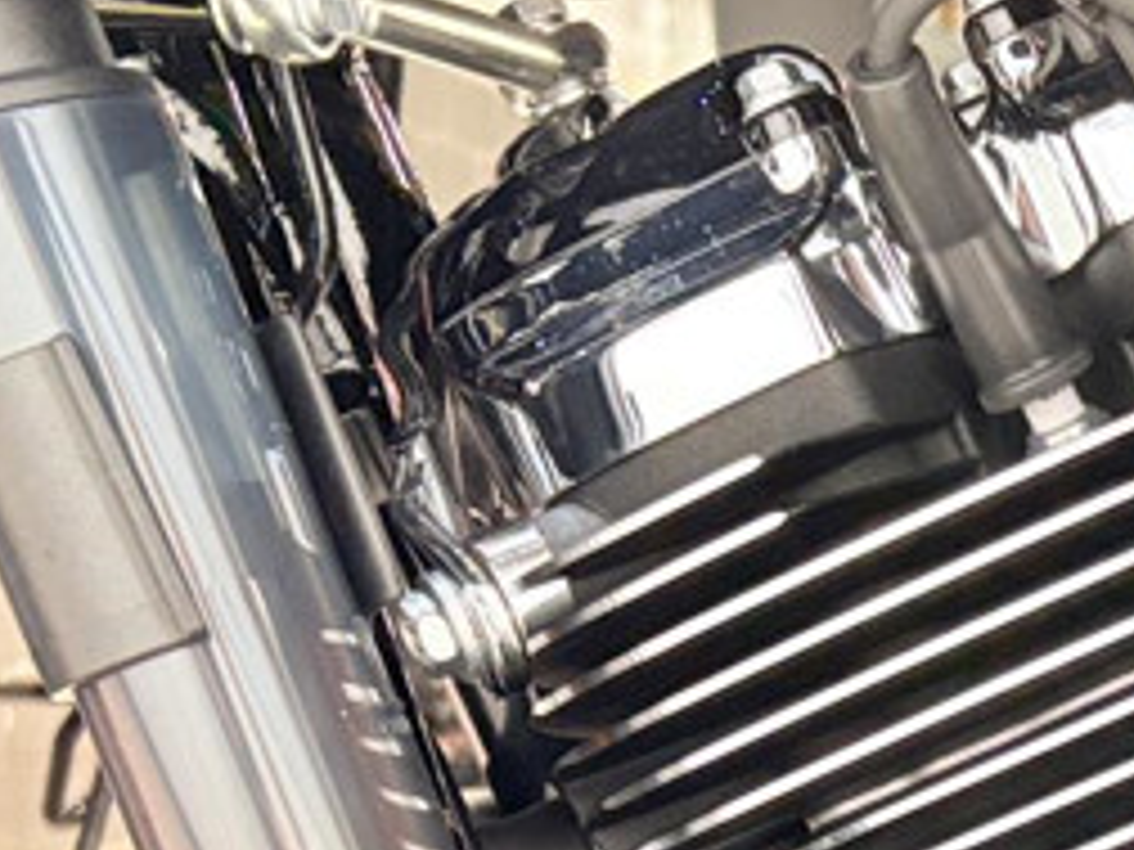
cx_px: 1874
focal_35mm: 110
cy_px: 1394
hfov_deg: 15.9
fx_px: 3604
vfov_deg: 12.6
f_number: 1.6
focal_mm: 5.96
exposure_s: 1/60
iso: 250
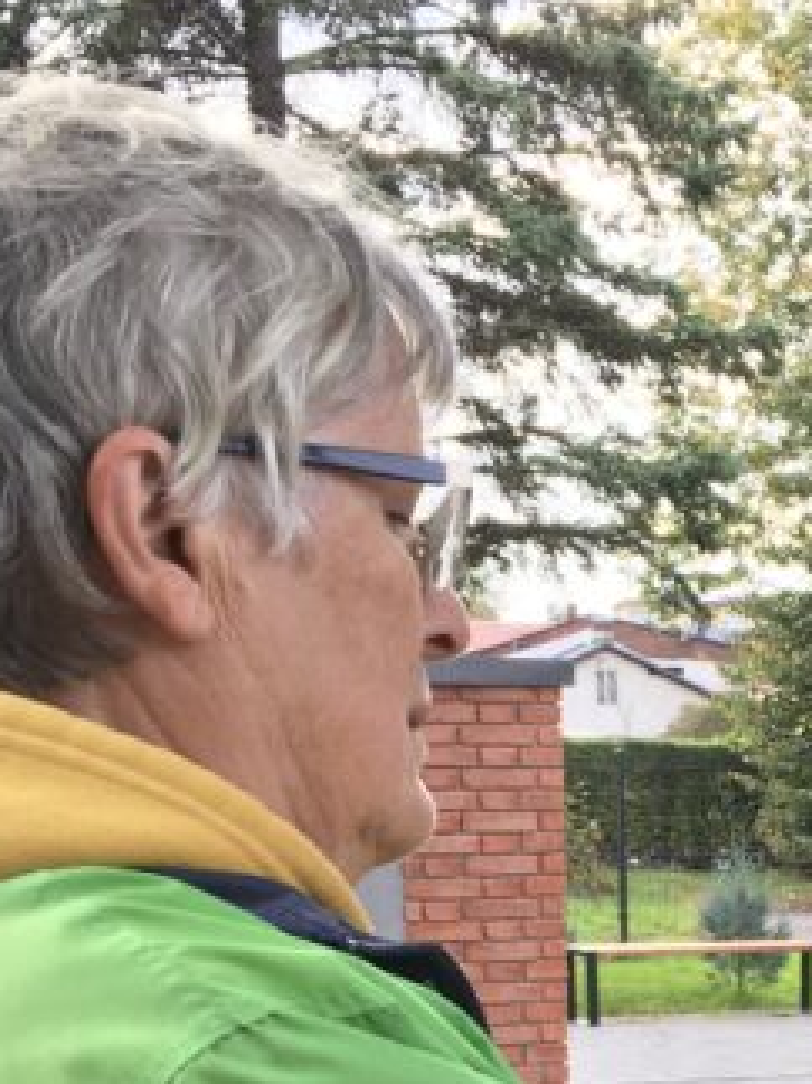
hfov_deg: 15.4
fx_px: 2879
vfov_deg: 20.1
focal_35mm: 92
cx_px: 993
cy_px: 1259
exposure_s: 1/50
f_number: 2.2
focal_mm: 4.15
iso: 32
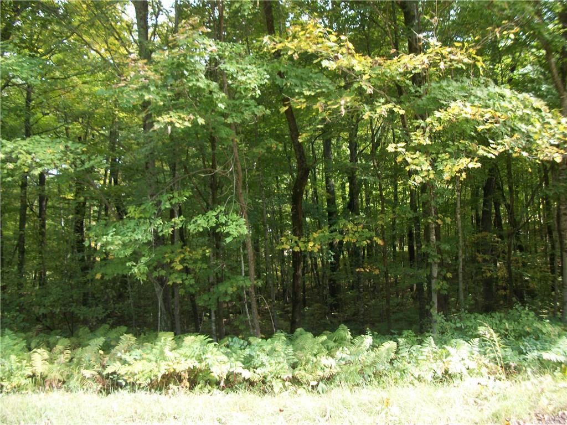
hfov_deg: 56.8
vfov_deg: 44.2
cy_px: 212
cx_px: 284
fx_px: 524
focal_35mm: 32
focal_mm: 5.7
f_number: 2.9
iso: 80
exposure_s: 1/80
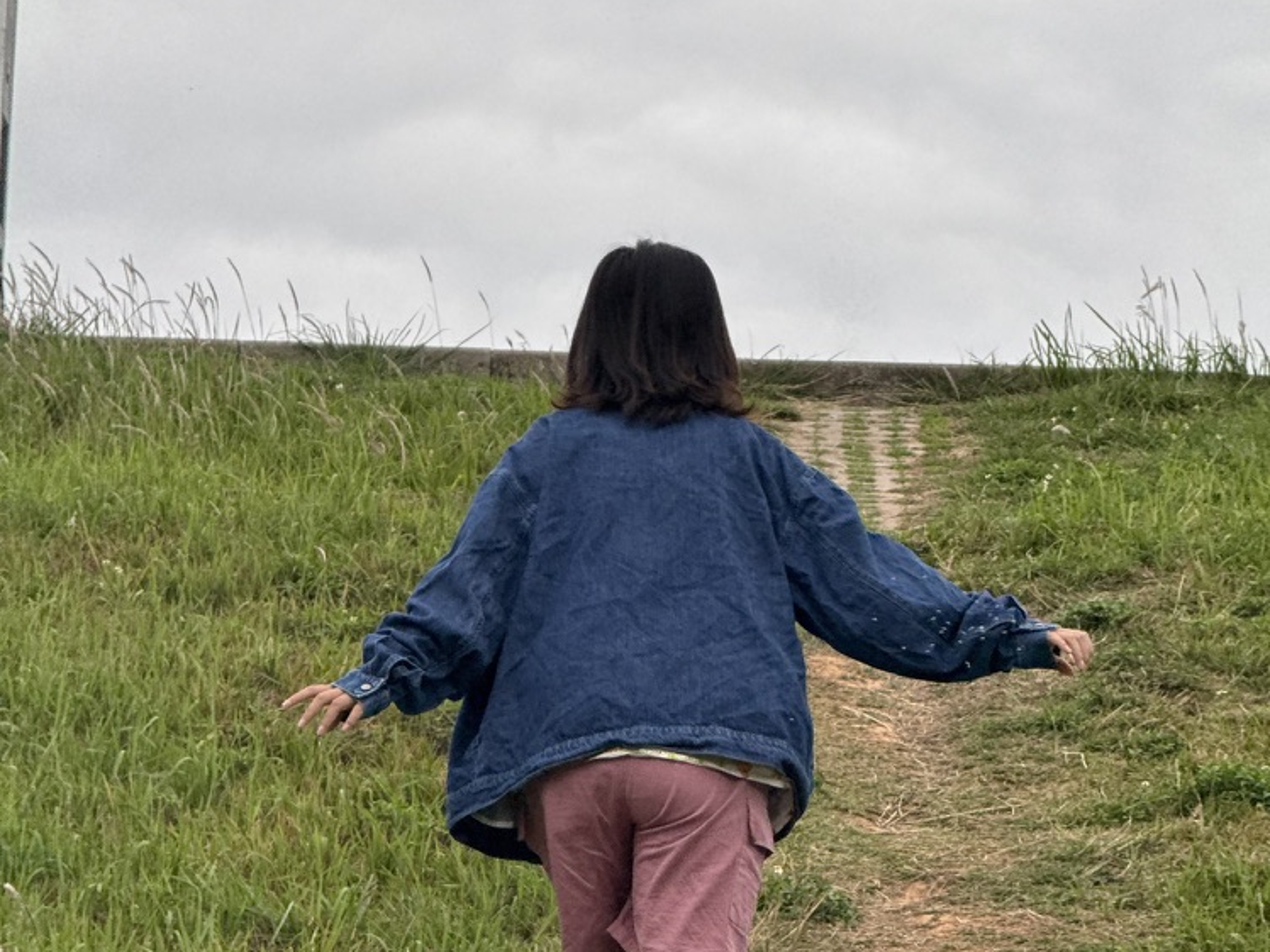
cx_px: 649
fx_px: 6018
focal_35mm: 164
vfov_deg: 9.1
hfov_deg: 12.0
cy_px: 471
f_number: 2.8
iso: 40
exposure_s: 1/121
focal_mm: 15.66
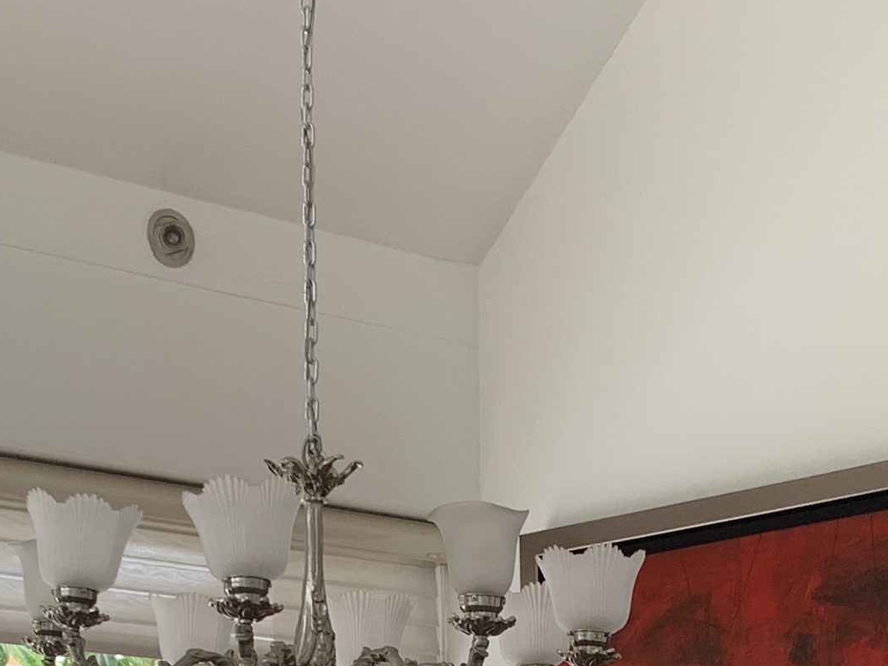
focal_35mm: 99
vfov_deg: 14.2
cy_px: 909
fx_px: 2539
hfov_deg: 19.8
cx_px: 445
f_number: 1.8
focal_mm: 4.25
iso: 64
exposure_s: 1/121
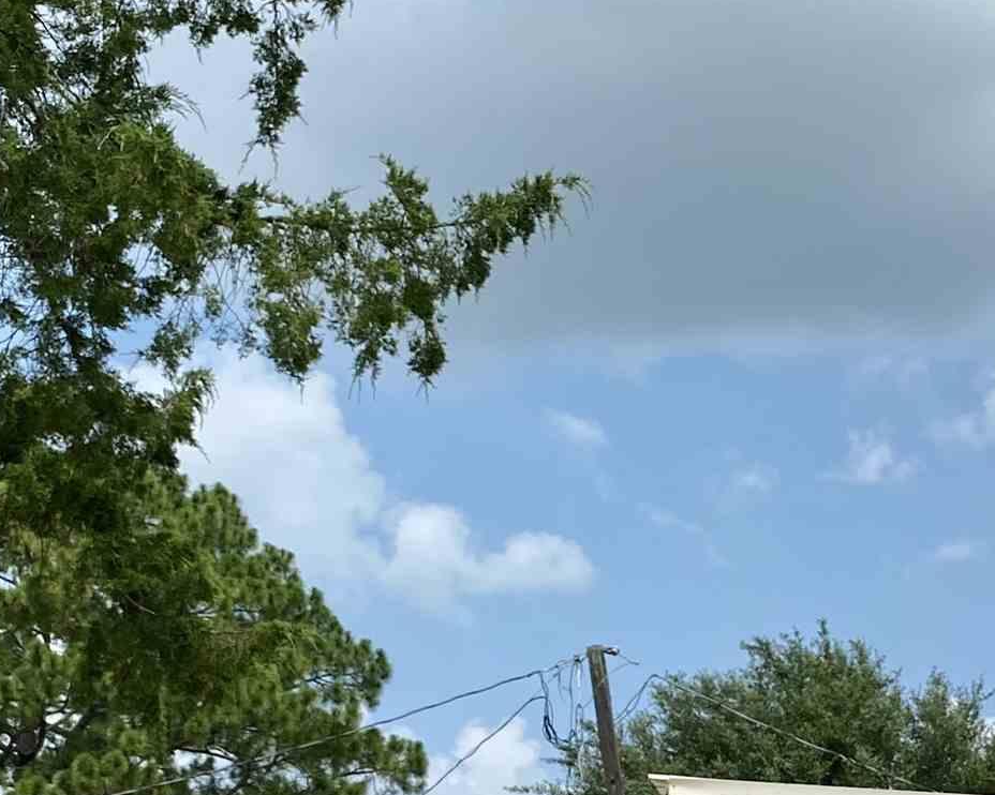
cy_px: 991
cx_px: 1158
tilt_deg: +3.9
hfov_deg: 21.3
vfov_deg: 17.3
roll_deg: +0.1
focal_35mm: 84
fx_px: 2473
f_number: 1.8
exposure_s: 1/3731
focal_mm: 4.25
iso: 32
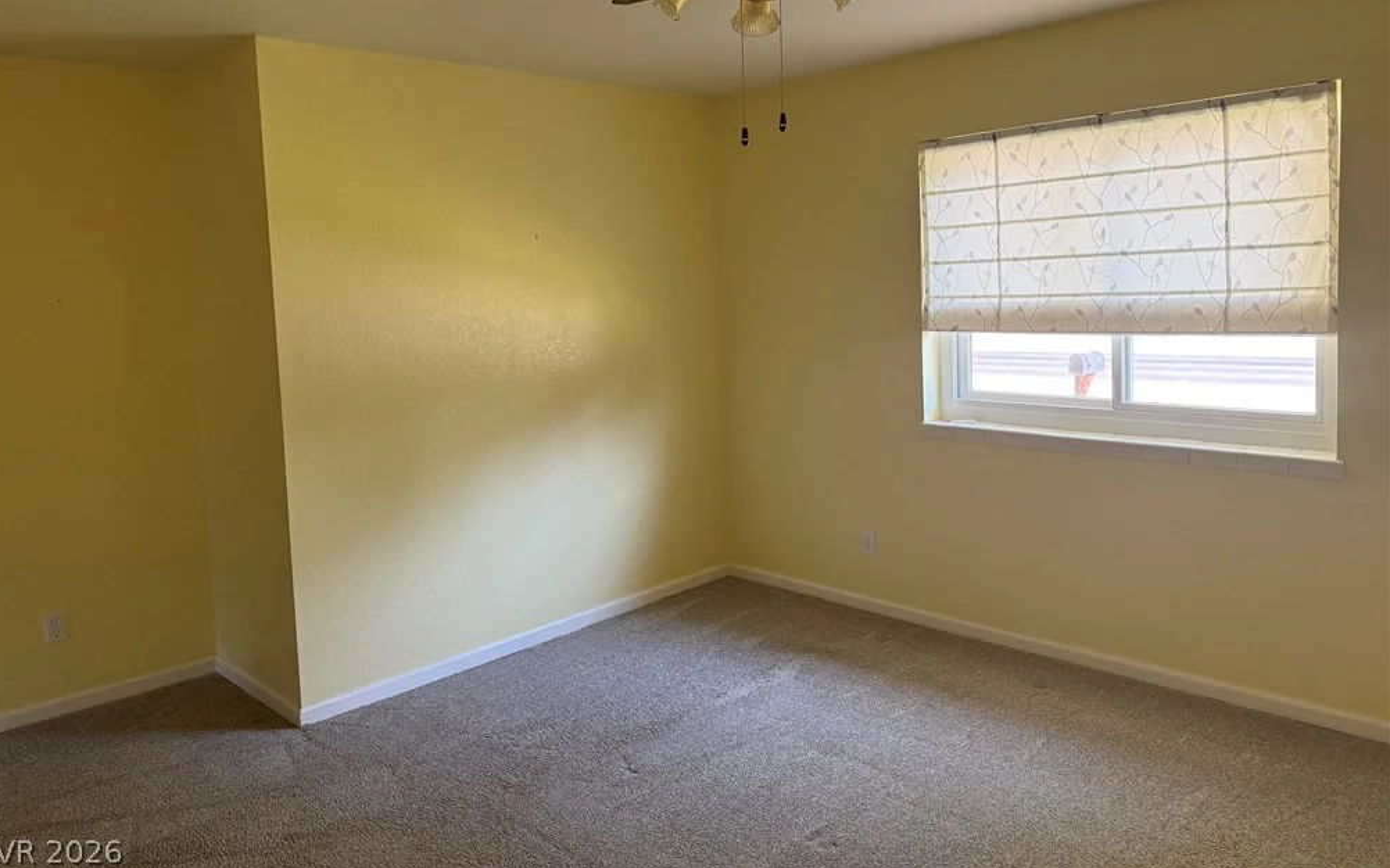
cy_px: 342
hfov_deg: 70.4
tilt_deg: -3.0
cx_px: 681
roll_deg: +1.9
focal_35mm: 26
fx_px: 985
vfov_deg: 47.3
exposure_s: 1/61
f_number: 1.78
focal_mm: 6.76
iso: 200
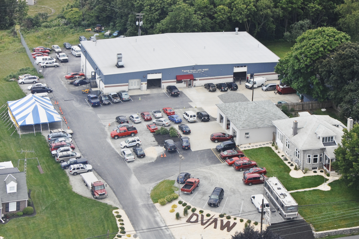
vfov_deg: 13.0
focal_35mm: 105
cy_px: 120
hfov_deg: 19.5
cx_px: 180
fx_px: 1046
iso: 400
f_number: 7.1
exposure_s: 1/2000
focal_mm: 105
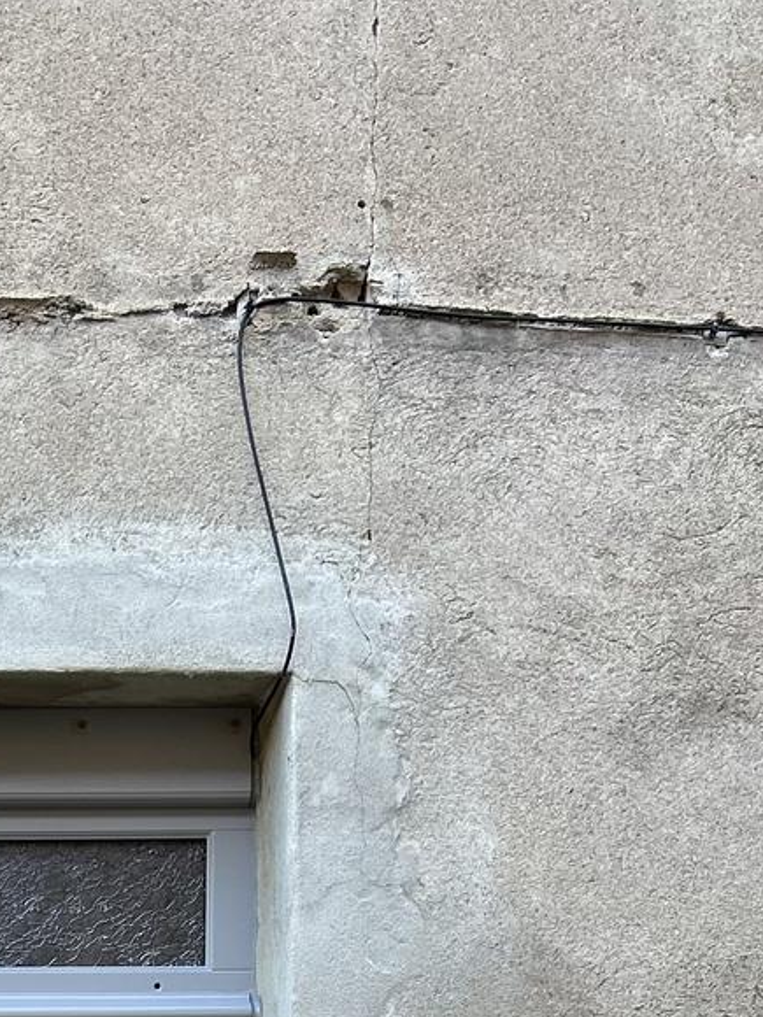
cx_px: -77
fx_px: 2527
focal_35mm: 86
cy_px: 1564
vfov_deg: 19.5
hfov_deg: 16.6
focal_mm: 5.7
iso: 32
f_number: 1.5
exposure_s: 1/130
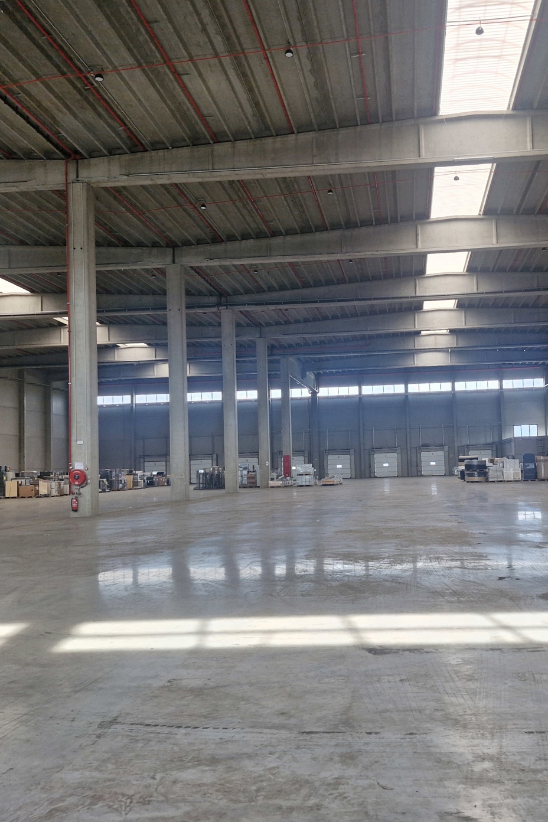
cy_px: 422
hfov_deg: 39.7
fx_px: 753
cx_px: 343
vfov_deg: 57.2
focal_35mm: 33
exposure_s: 1/180
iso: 80
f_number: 1.8
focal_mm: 5.54
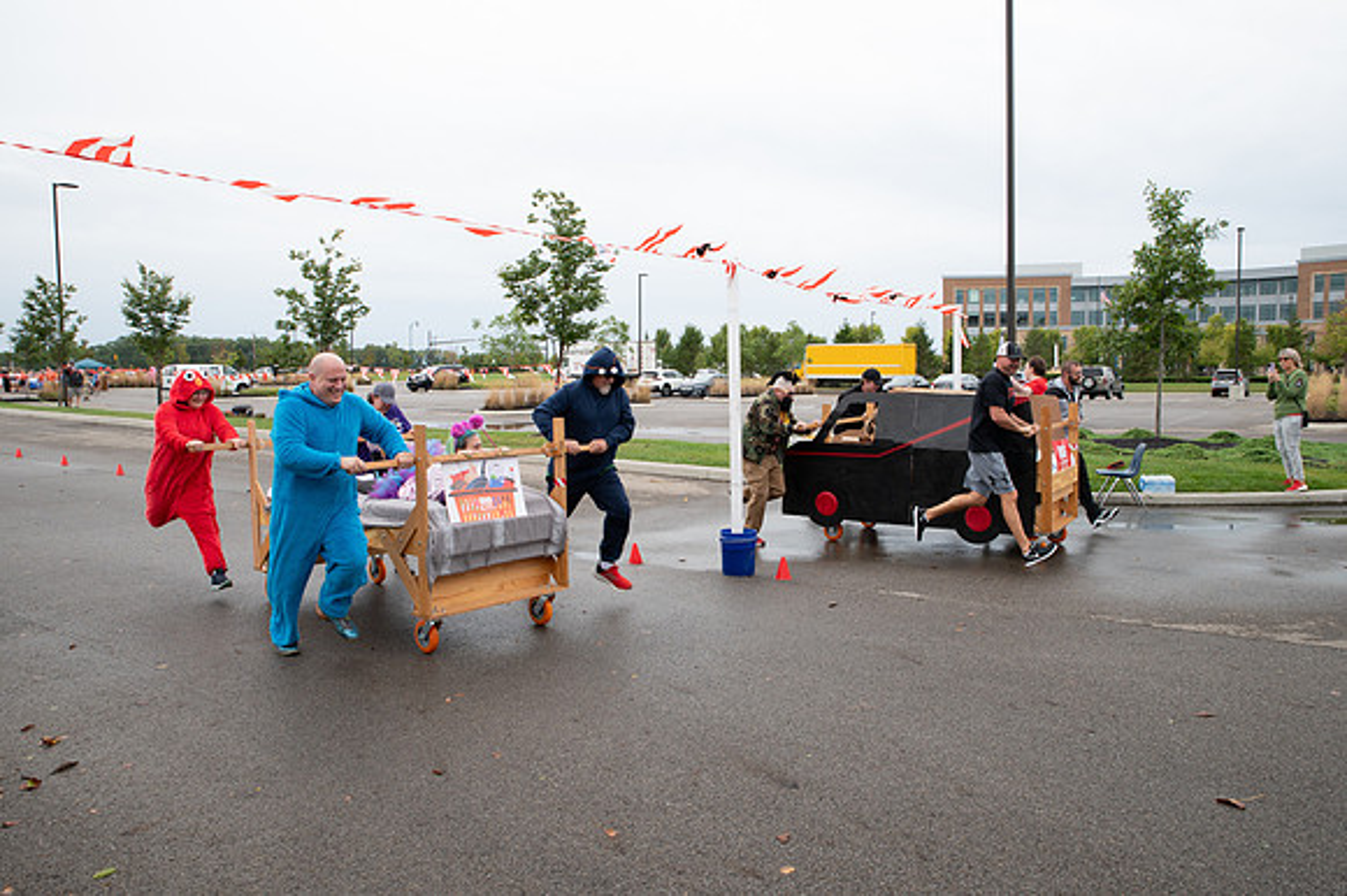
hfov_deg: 72.4
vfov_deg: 51.9
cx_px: 674
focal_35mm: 25
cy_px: 448
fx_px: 921
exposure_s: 1/320
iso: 640
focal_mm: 24
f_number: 7.1
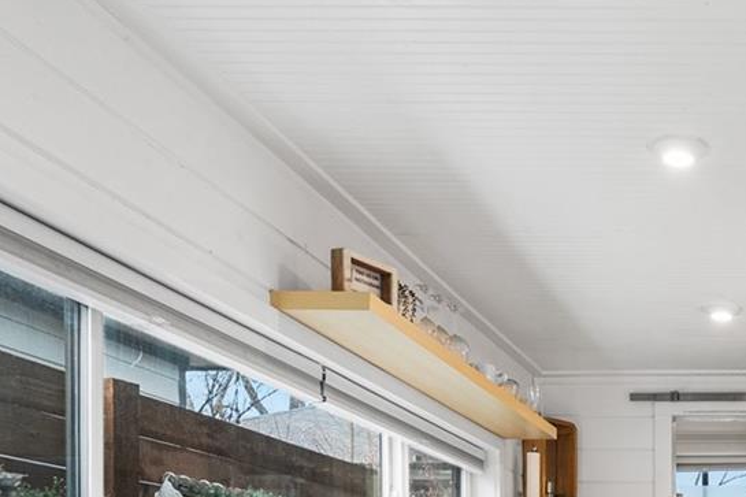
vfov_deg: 25.4
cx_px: 821
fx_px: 974
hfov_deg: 35.7
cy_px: 615
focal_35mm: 47
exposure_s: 1/4
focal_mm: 16
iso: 200
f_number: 8
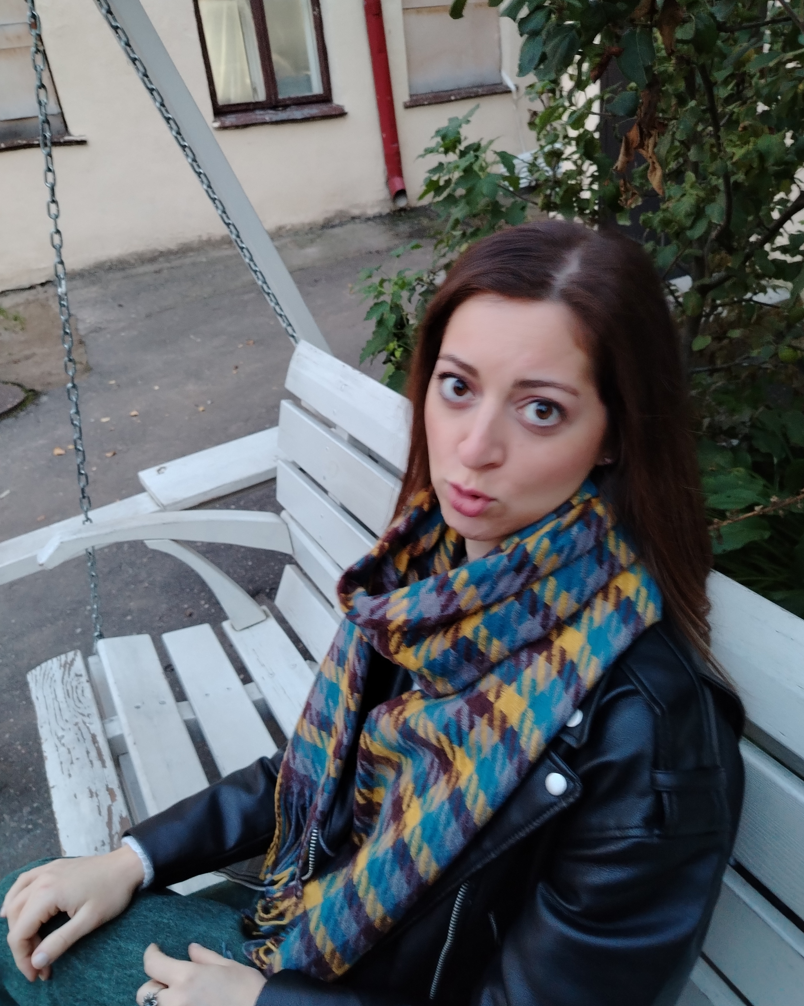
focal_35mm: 26
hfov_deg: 54.9
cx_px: 411
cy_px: 509
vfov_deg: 66.0
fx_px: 773
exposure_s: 1/25
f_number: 1.75
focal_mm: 5.25
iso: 2169
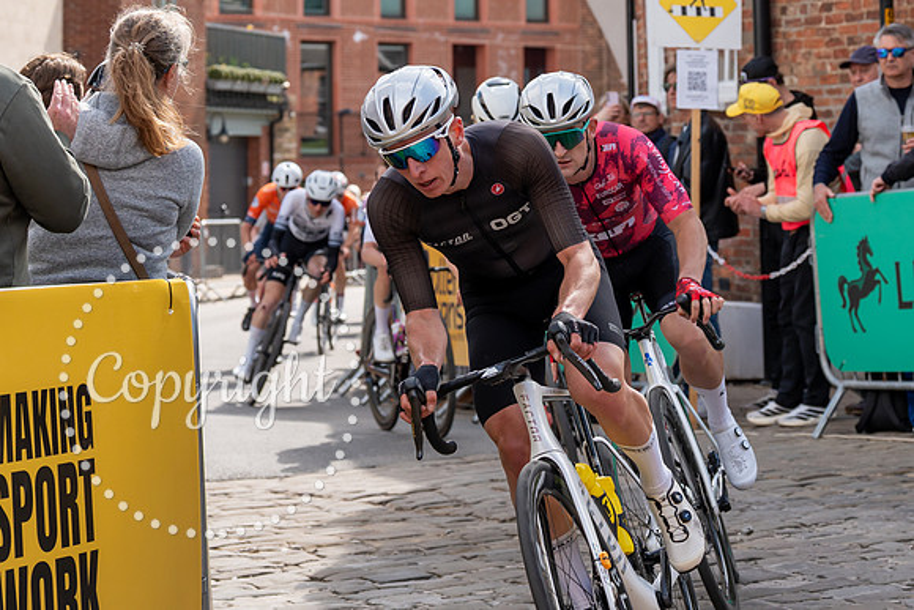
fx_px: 3258
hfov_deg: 16.0
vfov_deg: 10.6
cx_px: 475
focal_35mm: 128
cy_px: 77
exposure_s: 1/1000
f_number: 5
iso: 400
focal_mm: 70
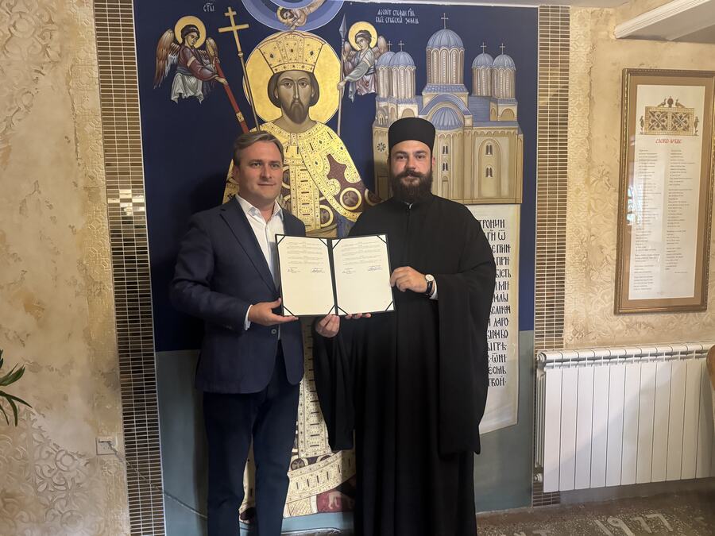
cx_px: 358
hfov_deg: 71.6
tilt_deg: -5.1
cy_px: 268
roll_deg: +1.5
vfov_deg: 56.8
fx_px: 496
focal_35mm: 24
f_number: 1.78
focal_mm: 6.76
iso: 800
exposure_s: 1/50
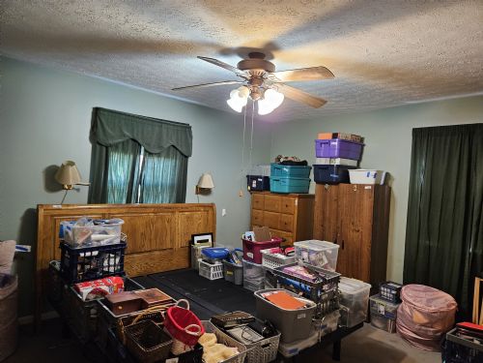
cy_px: 182
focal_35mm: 23
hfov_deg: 73.9
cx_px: 242
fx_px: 321
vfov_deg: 58.9
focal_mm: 5.4
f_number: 1.8
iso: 500
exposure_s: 1/24
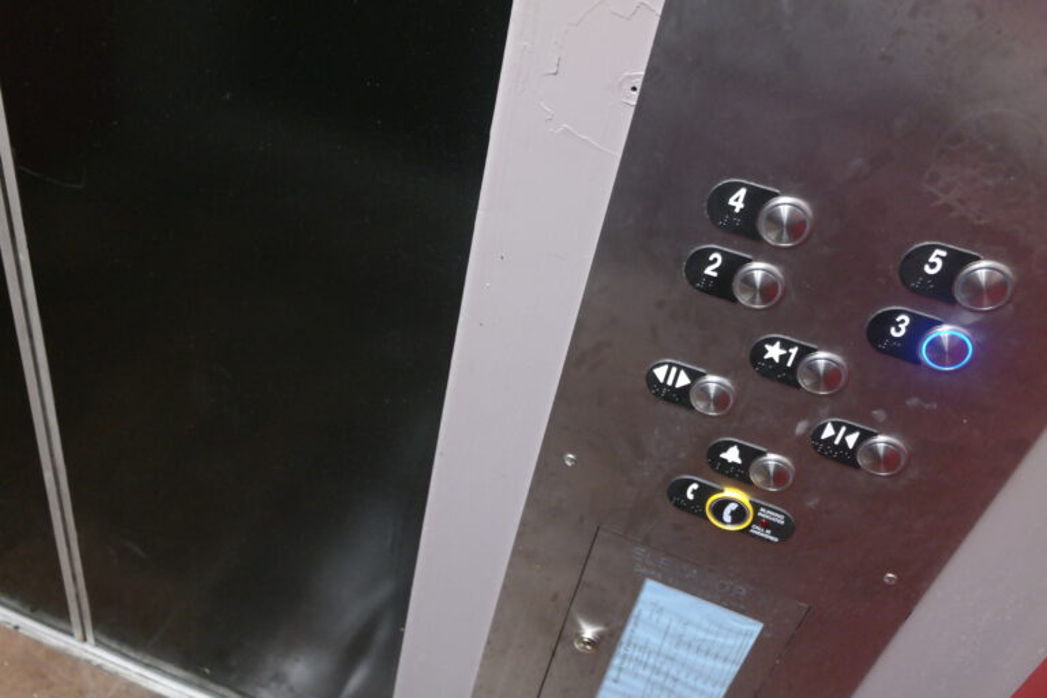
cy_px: 349
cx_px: 524
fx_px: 872
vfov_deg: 43.6
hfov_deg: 61.9
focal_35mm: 30
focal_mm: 20
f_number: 3.5
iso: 1600
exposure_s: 1/40
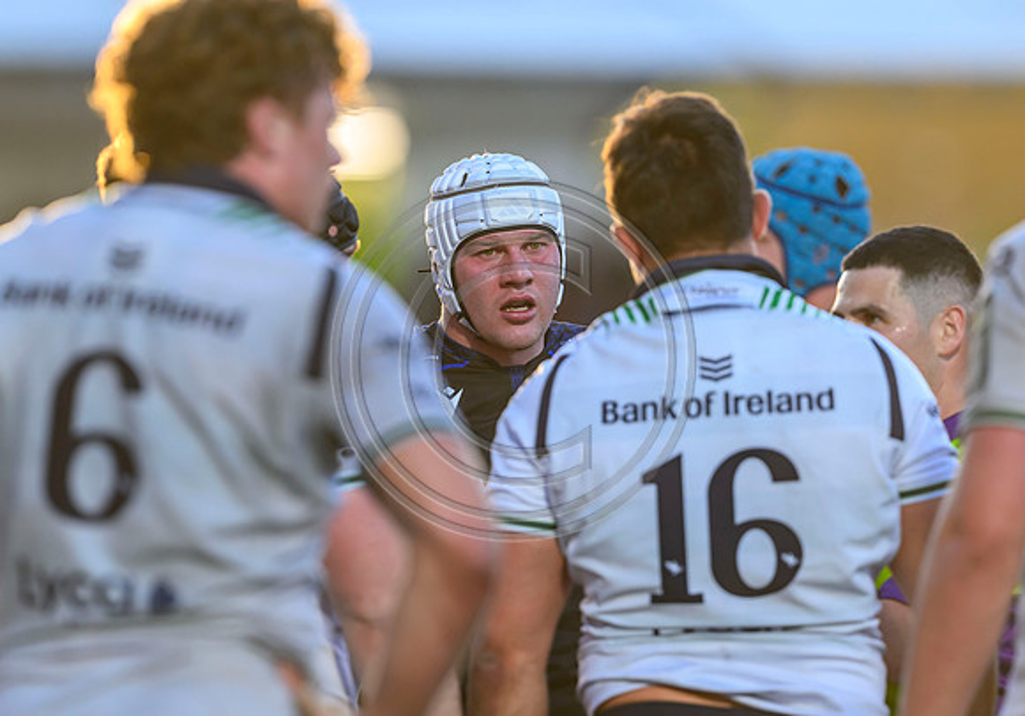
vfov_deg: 2.6
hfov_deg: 3.8
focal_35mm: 537
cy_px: 466
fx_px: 15516
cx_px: 554
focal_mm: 400
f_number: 3.5
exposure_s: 1/2000
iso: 2000
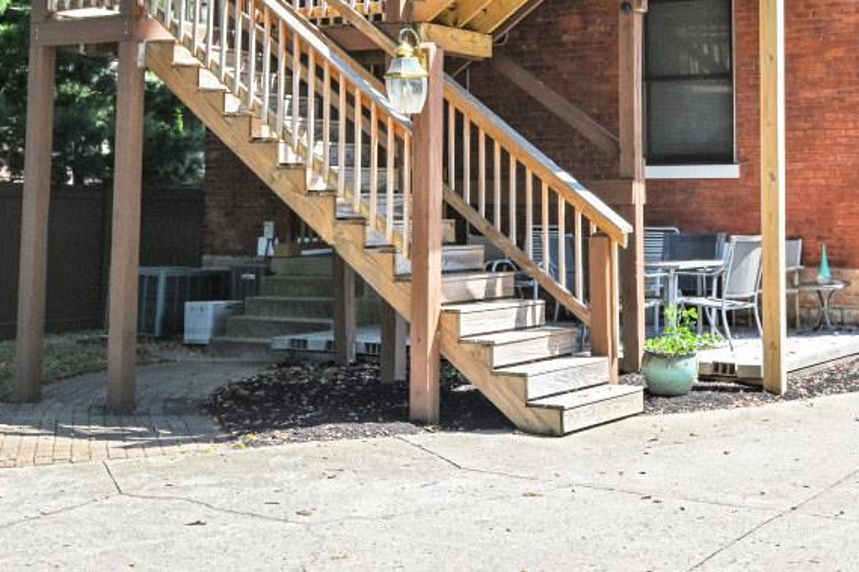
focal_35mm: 59
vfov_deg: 22.3
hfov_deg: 33.4
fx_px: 1415
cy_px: 51
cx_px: 590
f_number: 5.6
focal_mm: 22.5
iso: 100
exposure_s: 1/250
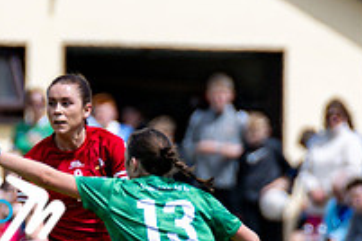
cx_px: 128
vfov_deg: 0.8
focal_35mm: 1799
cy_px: 263
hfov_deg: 1.1
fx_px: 18089
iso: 100
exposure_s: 1/6400
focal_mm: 300
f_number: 2.8
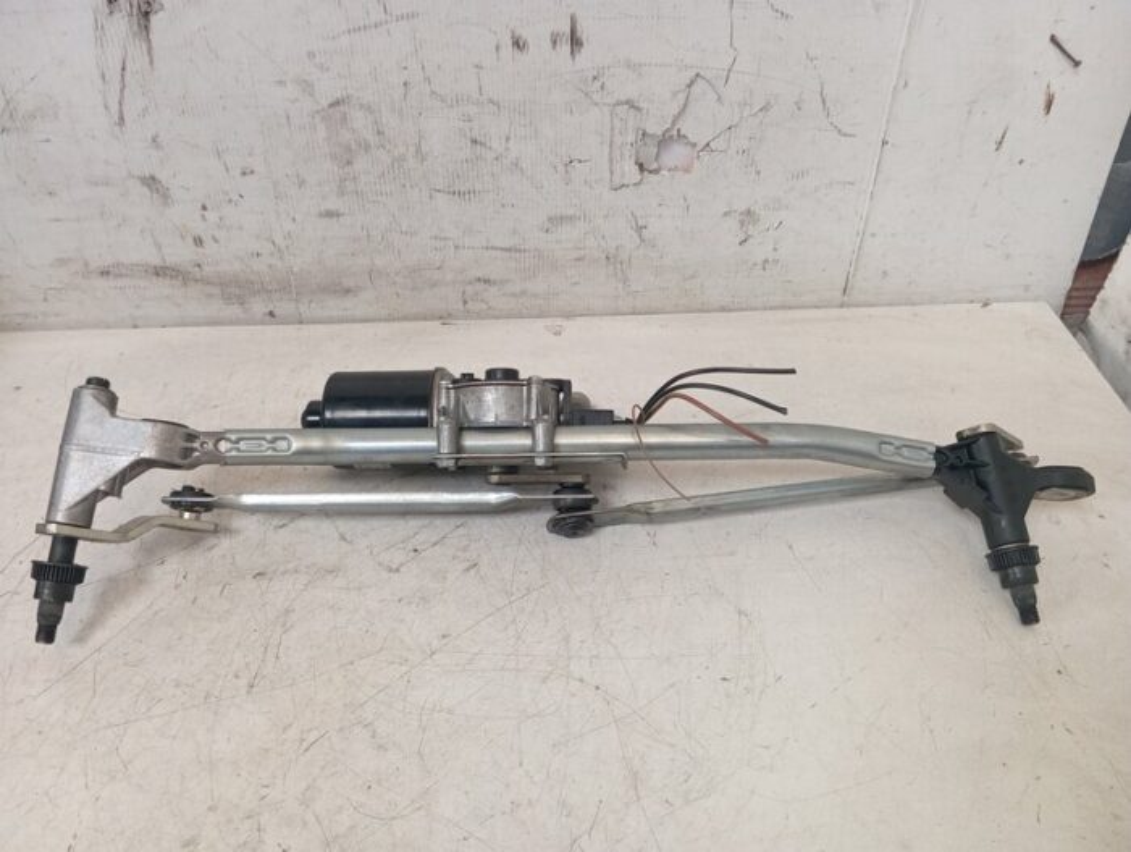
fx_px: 916
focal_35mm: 28
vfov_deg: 49.9
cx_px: 566
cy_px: 426
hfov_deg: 63.4
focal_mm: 4.22
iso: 210
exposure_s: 1/33.3
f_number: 1.8
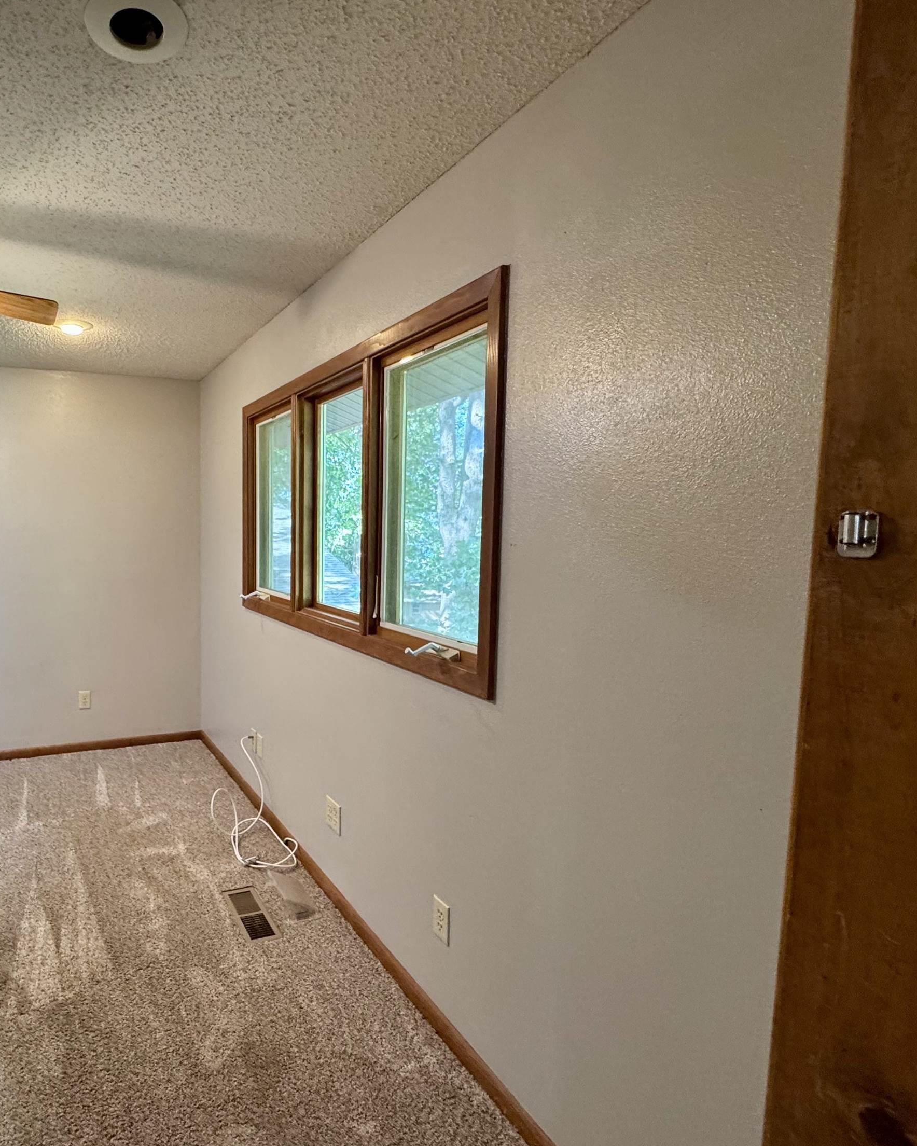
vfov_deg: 83.3
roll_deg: +0.2
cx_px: 245
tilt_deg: -6.0
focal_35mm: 19
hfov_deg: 67.0
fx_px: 644
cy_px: 586
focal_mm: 2.22
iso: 250
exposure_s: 1/60
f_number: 2.2
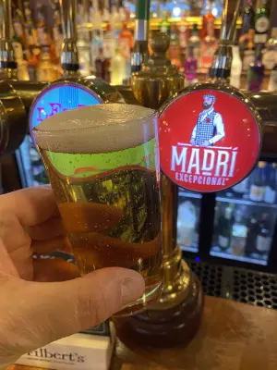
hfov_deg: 53.1
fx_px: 277
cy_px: 185
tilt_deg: -26.0
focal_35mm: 26
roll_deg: +1.6
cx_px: 138
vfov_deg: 67.3
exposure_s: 1/50
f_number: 1.8
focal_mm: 4.25
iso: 250
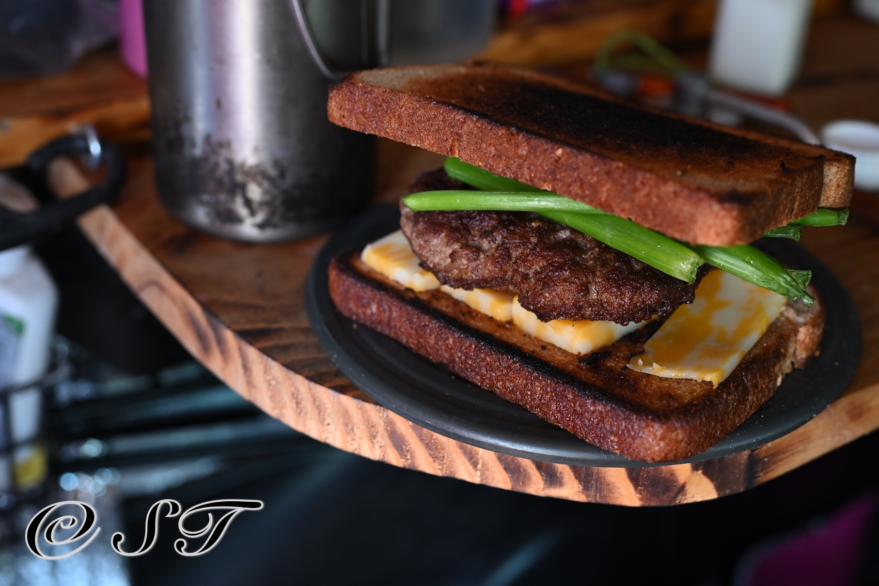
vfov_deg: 27.0
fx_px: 1221
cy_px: 293
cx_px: 440
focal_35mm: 50
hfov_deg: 39.6
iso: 1600
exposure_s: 1/40
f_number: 4.5
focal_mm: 50
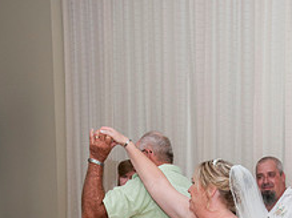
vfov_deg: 17.7
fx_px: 649
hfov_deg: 25.3
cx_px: 185
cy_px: 298
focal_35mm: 77
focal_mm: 26
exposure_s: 1/250
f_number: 5.6
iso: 400
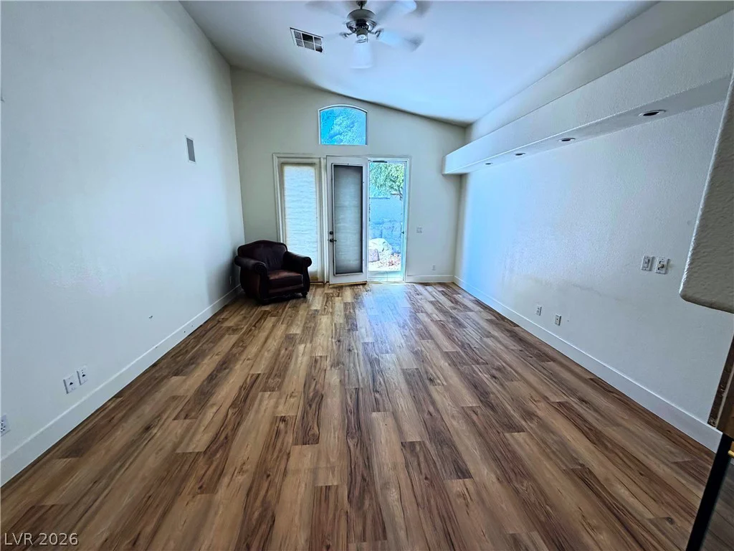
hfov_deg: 102.1
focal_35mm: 14
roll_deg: -0.7
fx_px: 297
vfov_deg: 85.7
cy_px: 276
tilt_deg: -12.2
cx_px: 367
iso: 250
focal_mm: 2.22
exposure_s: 1/60
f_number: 2.2
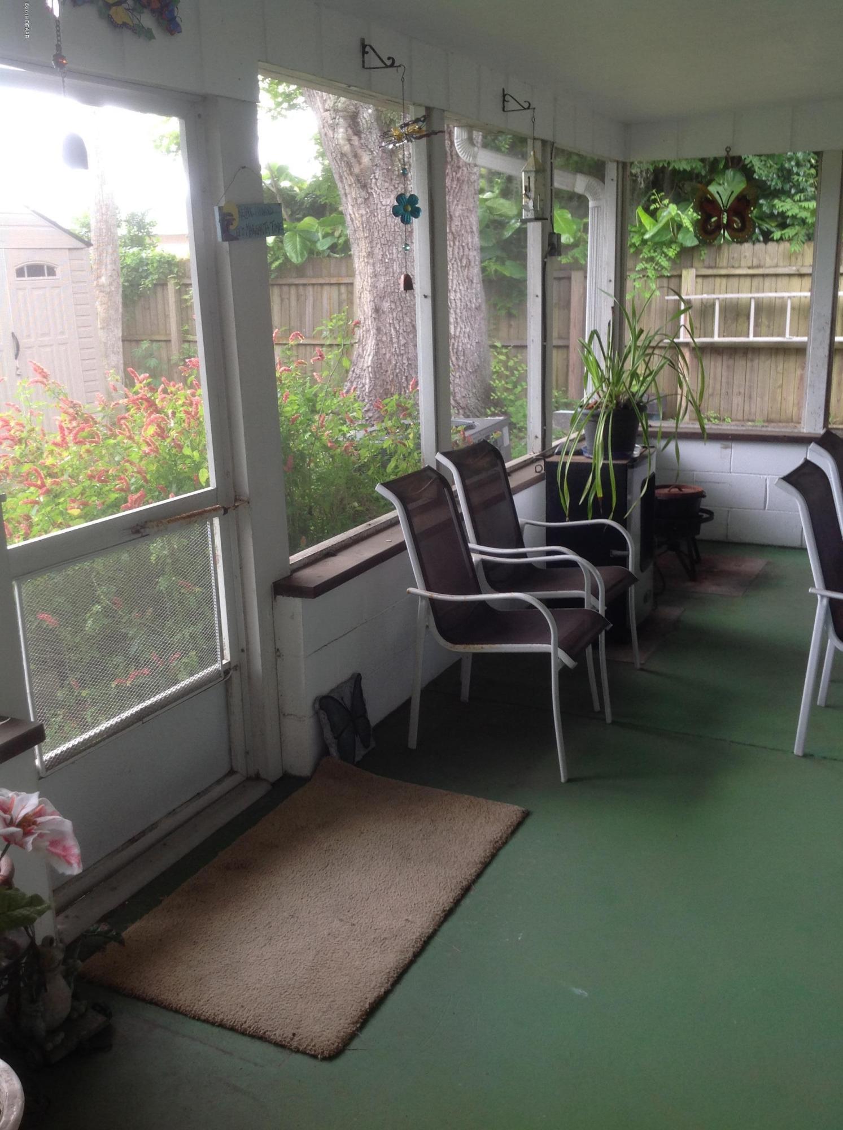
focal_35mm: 35
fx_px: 1140
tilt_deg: -16.4
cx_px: 422
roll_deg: +2.9
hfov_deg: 40.6
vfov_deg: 52.7
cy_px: 565
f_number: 2.4
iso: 50
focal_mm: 4.28
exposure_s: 1/40
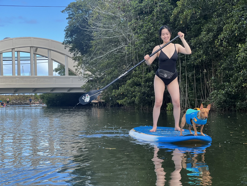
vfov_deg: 19.1
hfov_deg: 25.3
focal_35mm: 77
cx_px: 124
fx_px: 549
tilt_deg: +1.3
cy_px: 93
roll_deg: -0.8
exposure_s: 1/121
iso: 25
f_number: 2.8
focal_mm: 9
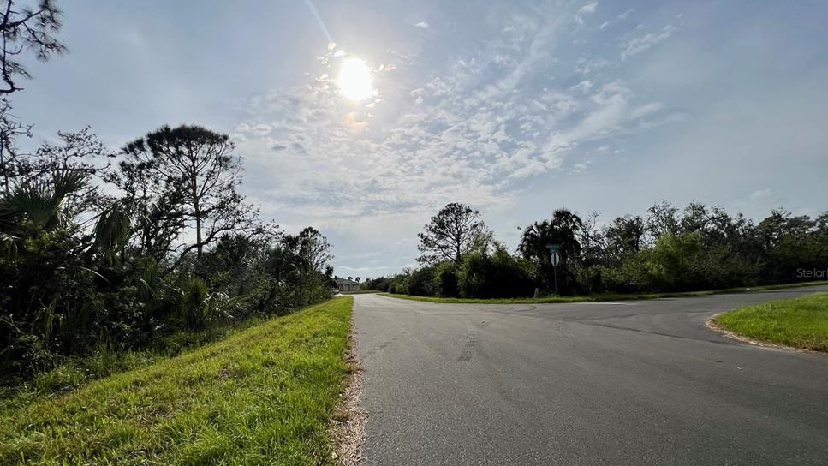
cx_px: 410
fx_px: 329
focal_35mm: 15
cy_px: 272
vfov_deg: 70.0
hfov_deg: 103.0
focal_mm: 1.57
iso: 32
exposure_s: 1/6944
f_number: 1.8
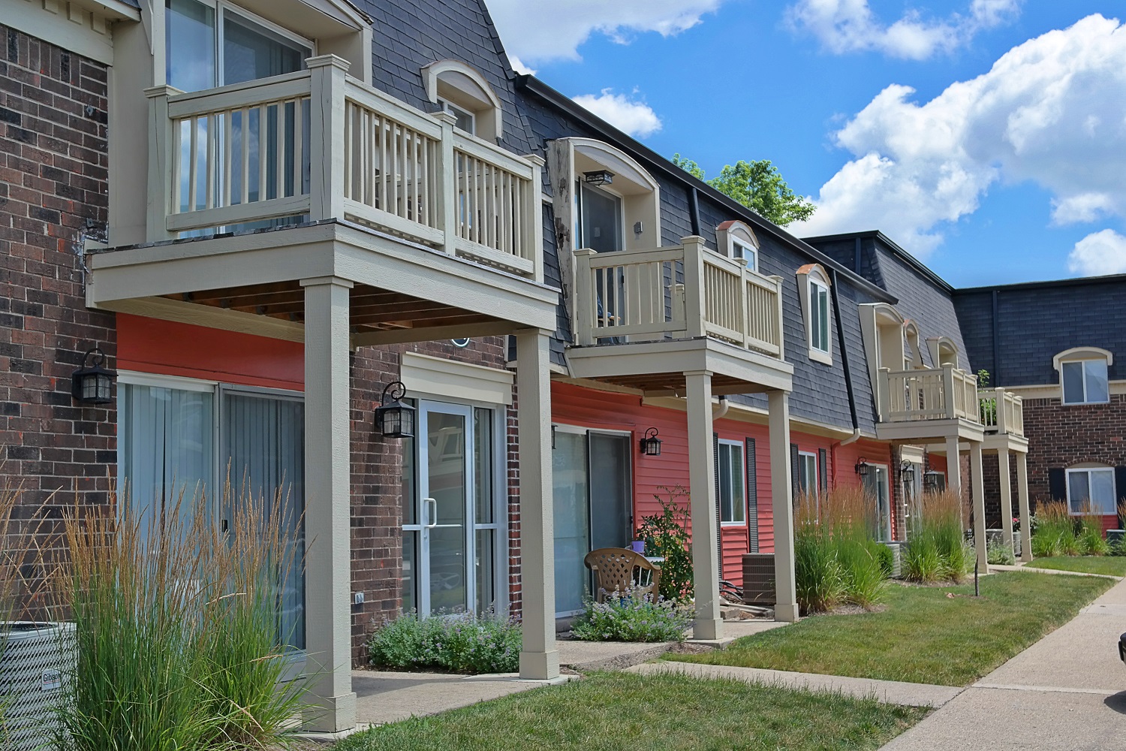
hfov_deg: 42.7
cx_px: 563
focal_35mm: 46
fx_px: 1439
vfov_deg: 29.2
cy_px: 376
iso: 100
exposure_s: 1/250
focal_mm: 30
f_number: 5.6
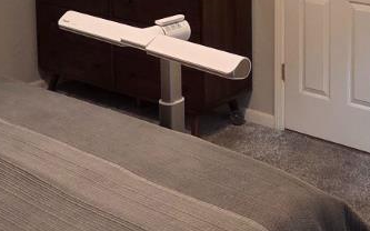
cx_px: 287
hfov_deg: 32.2
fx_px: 625
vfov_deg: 18.6
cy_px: -113
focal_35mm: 62
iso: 320
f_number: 2.2
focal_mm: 2.2
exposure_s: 1/60
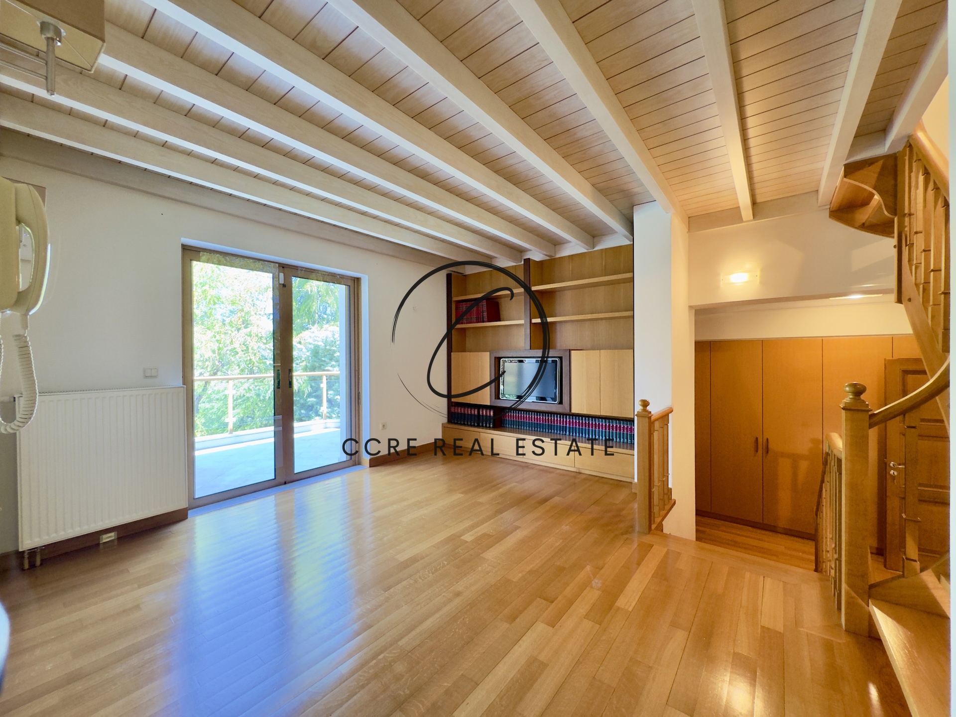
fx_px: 387
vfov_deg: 85.7
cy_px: 358
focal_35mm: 14
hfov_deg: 102.1
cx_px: 478
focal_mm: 2.22
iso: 400
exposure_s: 1/50
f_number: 2.2
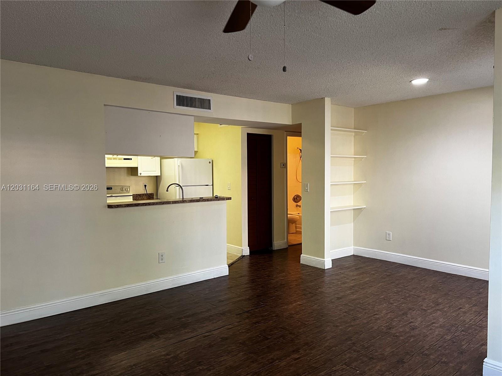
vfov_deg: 53.1
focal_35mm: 26
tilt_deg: -2.5
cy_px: 188
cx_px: 251
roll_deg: +0.6
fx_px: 377
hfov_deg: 67.3
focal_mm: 5.7
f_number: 1.5
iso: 160
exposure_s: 1/60
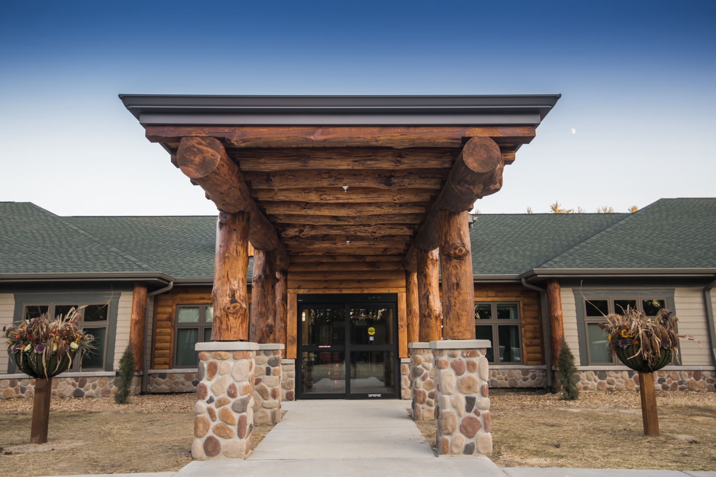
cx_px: 358
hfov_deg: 61.9
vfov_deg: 43.6
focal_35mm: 30
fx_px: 597
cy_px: 238
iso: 500
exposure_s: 1/320
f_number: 4.5
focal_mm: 30
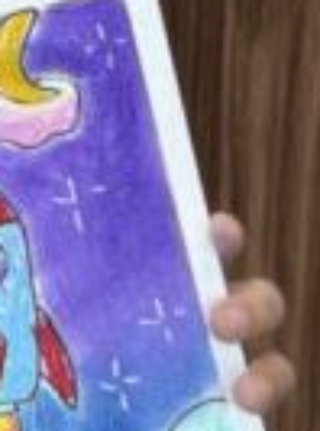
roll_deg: +1.0
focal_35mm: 181
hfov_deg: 7.8
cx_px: -307
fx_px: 2242
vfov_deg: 10.2
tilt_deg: -10.5
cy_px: -389
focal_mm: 6.76
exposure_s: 1/100
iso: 64
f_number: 1.78
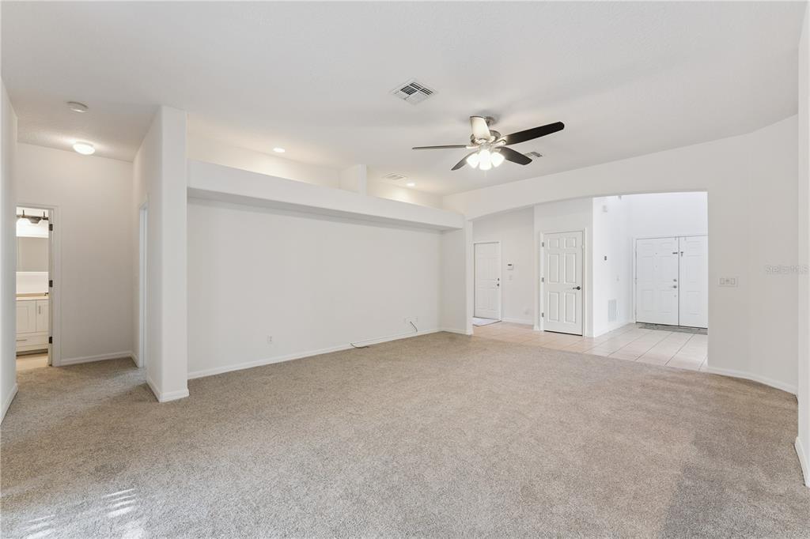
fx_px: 340
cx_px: 405
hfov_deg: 100.0
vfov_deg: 76.9
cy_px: 270
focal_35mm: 15
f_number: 10
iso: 800
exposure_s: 1/15
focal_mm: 15.1
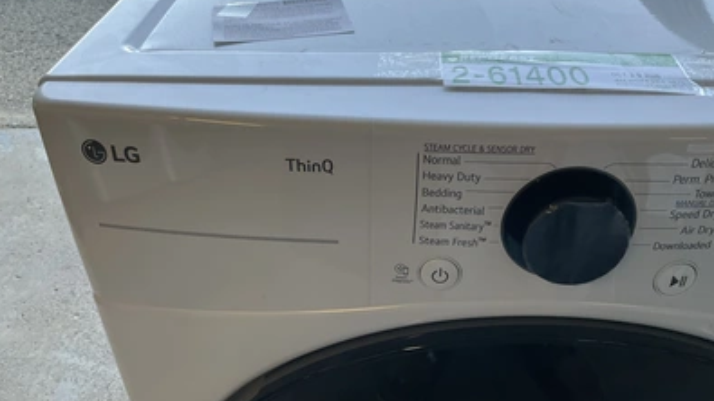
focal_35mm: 32
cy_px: 200
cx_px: 354
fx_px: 606
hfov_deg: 61.0
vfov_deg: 36.7
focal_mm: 3
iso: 64
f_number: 1.8
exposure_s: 1/120
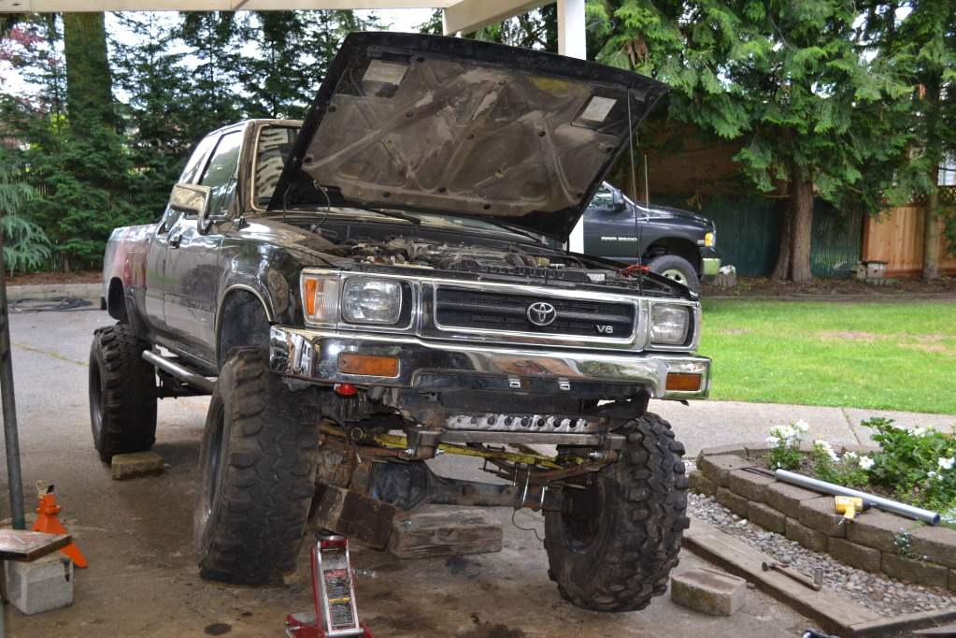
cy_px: 319
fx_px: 1036
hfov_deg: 49.6
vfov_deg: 34.2
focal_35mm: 39
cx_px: 478
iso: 400
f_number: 4.2
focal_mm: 26
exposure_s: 1/60
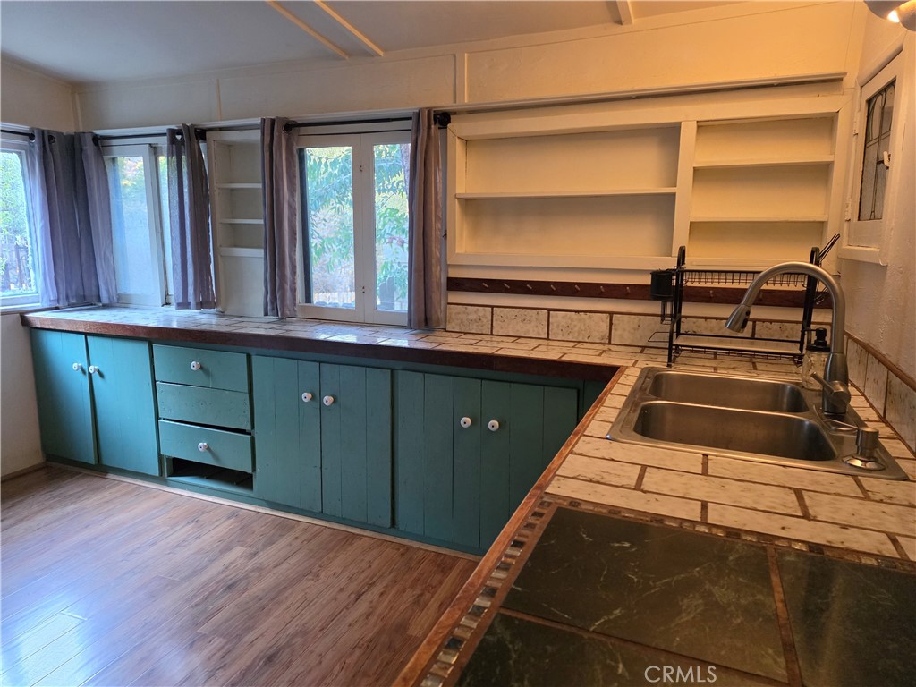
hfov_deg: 73.9
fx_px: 609
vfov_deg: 58.9
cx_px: 458
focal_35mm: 23
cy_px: 344
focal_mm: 6.25
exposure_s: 1/120
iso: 1000
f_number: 1.7
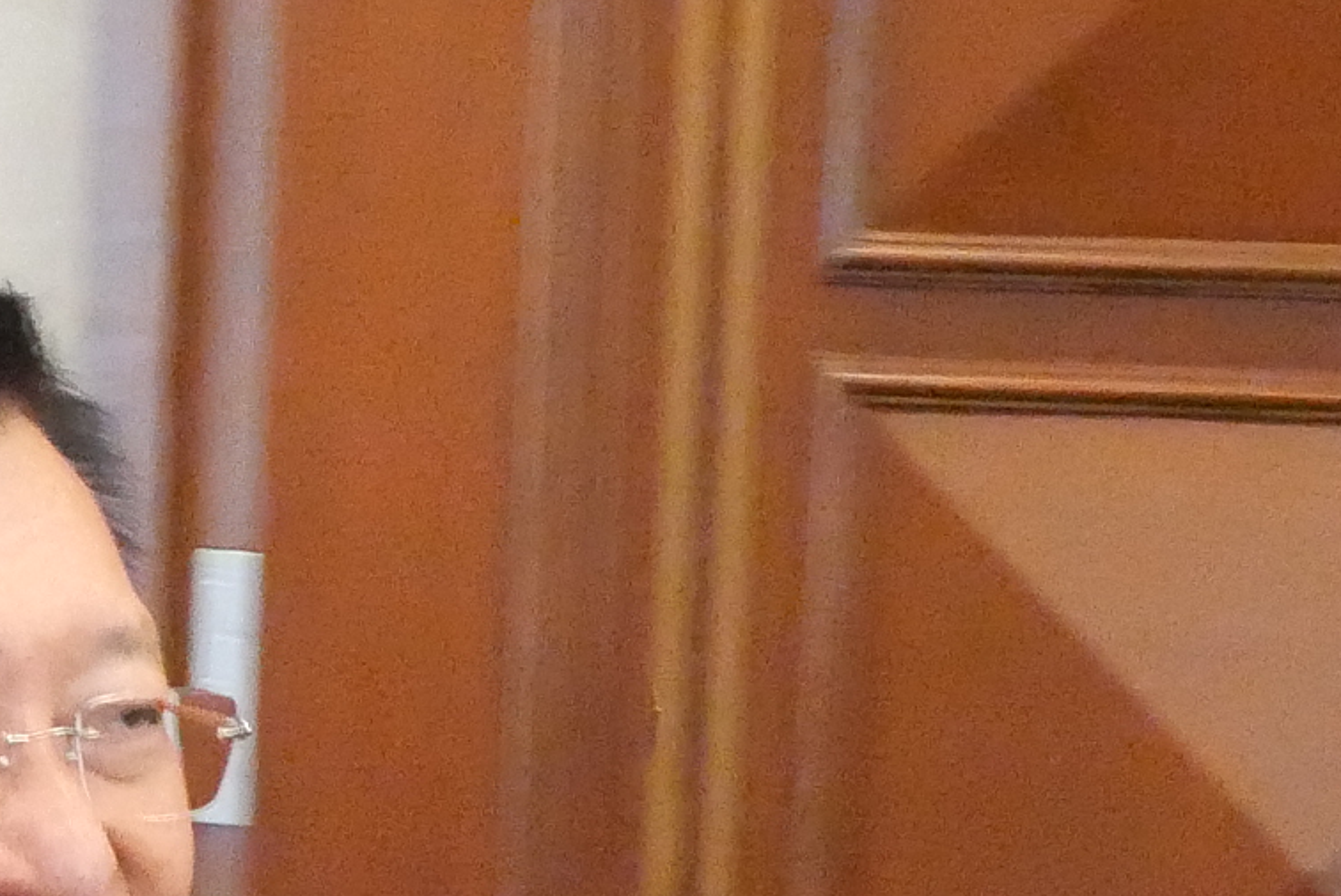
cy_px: 1313
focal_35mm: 221
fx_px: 8237
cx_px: -169
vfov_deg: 6.2
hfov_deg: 9.2
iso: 6400
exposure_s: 1/25
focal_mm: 22
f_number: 5.6
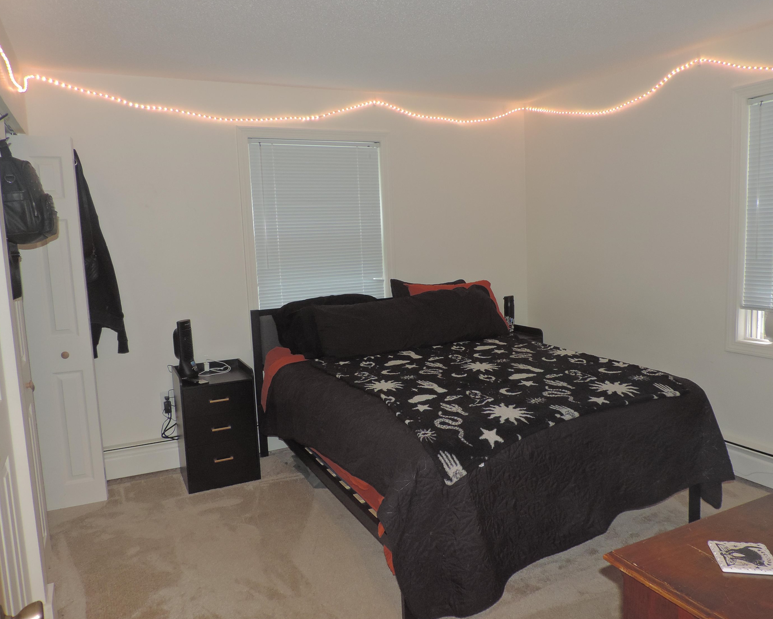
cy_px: 310
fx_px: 595
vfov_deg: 54.9
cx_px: 407
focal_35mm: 26
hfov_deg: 66.0
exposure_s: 1/30
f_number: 3
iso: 200
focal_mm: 4.3
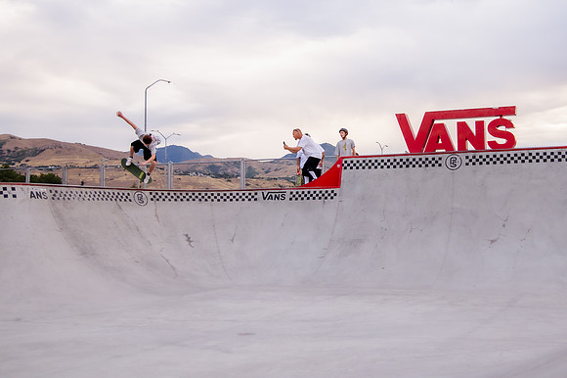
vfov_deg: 26.9
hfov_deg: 39.7
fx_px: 783
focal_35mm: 50
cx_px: 321
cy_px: 130
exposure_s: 1/800
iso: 1600
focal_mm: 38
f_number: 4
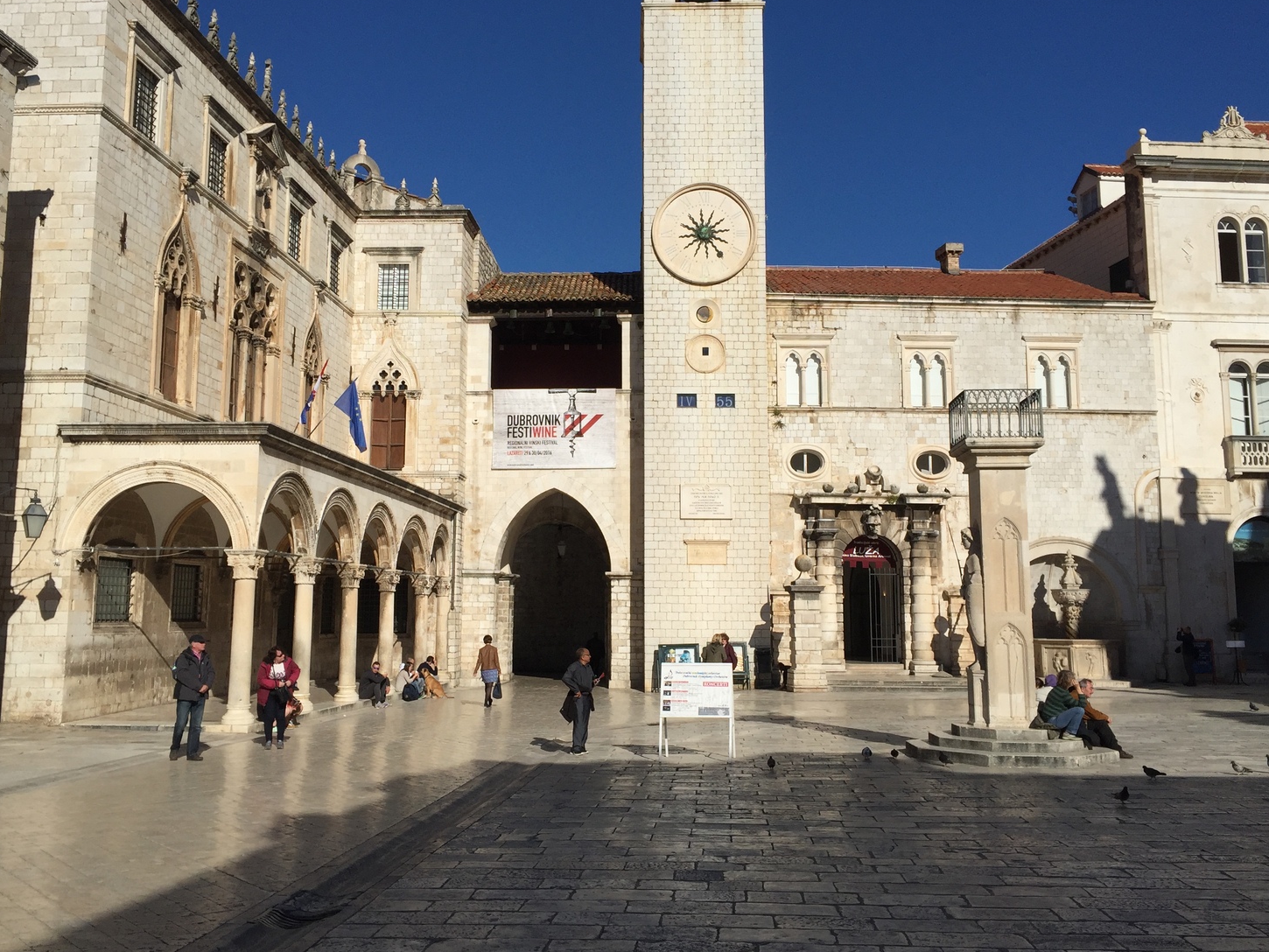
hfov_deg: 56.8
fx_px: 1173
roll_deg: -0.3
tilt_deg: +8.7
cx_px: 614
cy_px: 456
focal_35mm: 32
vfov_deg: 44.2
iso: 32
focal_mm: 4.15
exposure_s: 1/4950
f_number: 2.2
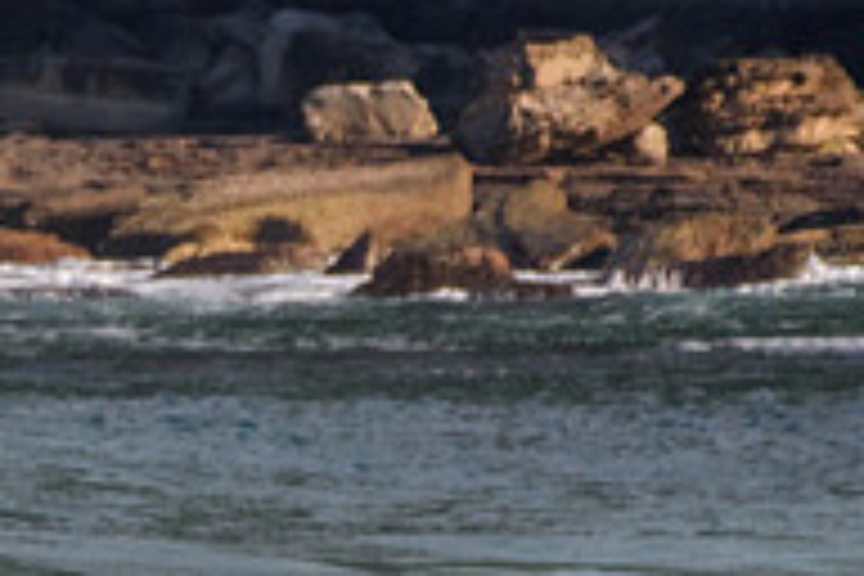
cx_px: -171
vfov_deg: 0.6
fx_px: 54260
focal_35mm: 2261
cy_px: 718
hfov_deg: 0.9
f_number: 5.6
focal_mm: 500
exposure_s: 1/1250
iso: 1100
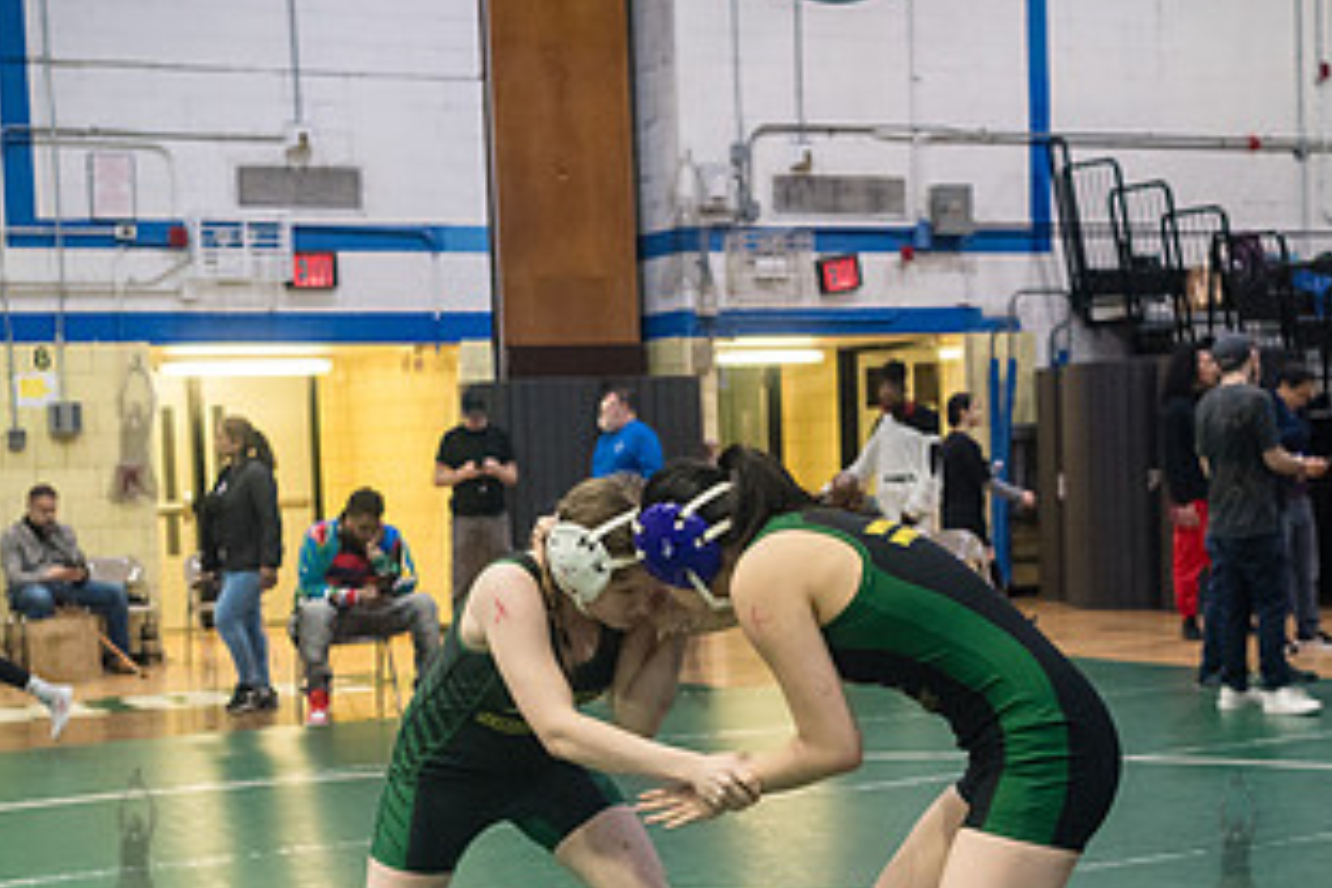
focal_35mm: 65
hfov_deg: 31.0
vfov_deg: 20.8
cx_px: 683
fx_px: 2405
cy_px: 634
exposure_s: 1/400
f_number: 3.2
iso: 5000
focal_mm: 35
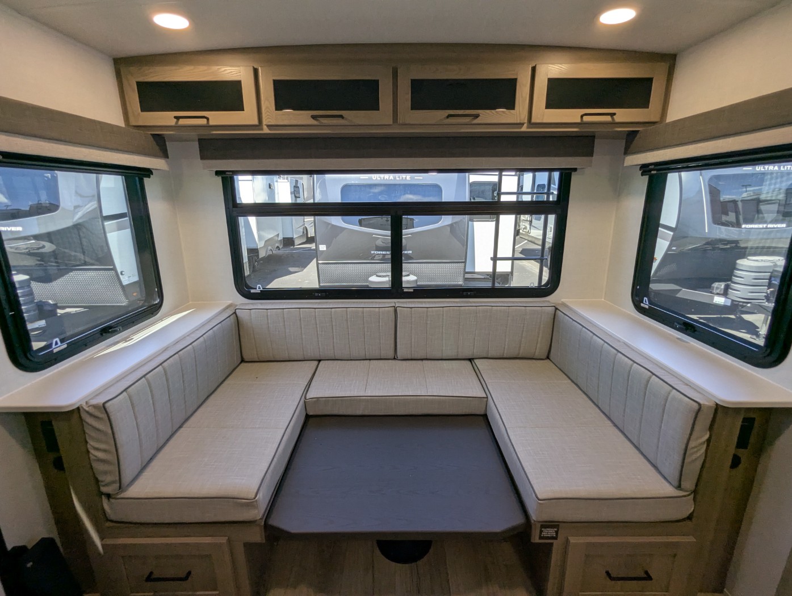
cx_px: 396
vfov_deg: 78.2
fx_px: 367
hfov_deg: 94.4
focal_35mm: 16
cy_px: 298
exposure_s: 1/148
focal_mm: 2.35
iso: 76
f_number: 2.2
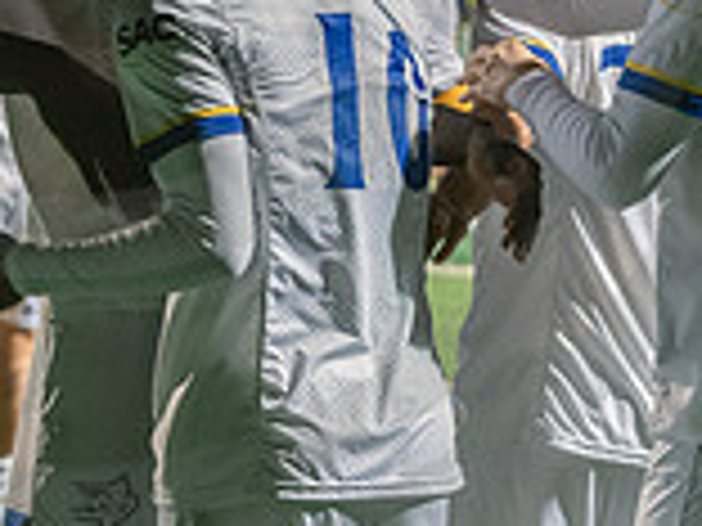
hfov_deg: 7.9
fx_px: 5090
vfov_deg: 5.9
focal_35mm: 251
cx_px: 36
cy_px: -160
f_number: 3.2
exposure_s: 1/250
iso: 2500
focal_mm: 70
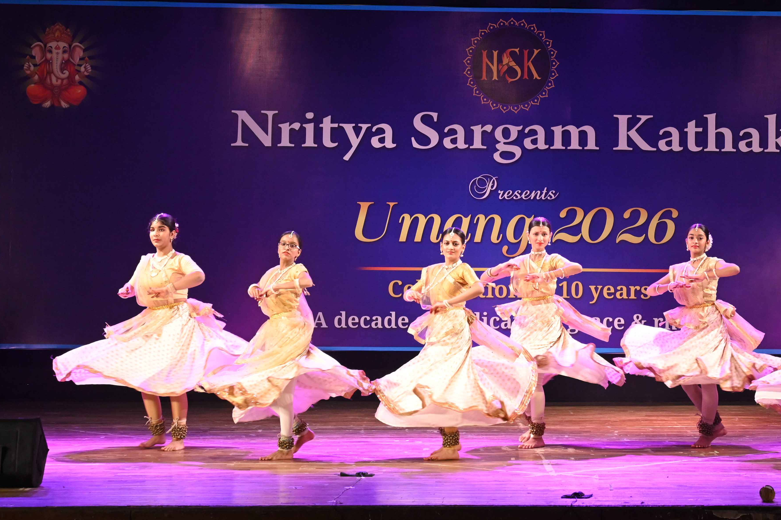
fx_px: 2515
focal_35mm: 116
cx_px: 611
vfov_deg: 11.8
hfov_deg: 17.5
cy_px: 114
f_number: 5.6
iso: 3200
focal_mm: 68
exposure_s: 1/200
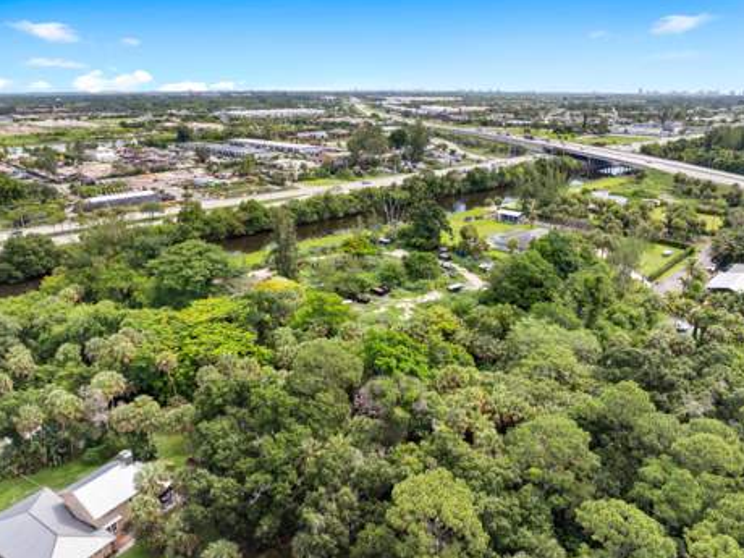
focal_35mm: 25
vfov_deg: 54.9
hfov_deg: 69.4
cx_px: 375
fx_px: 537
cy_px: 282
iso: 400
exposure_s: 1/100
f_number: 2.8
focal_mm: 12.29
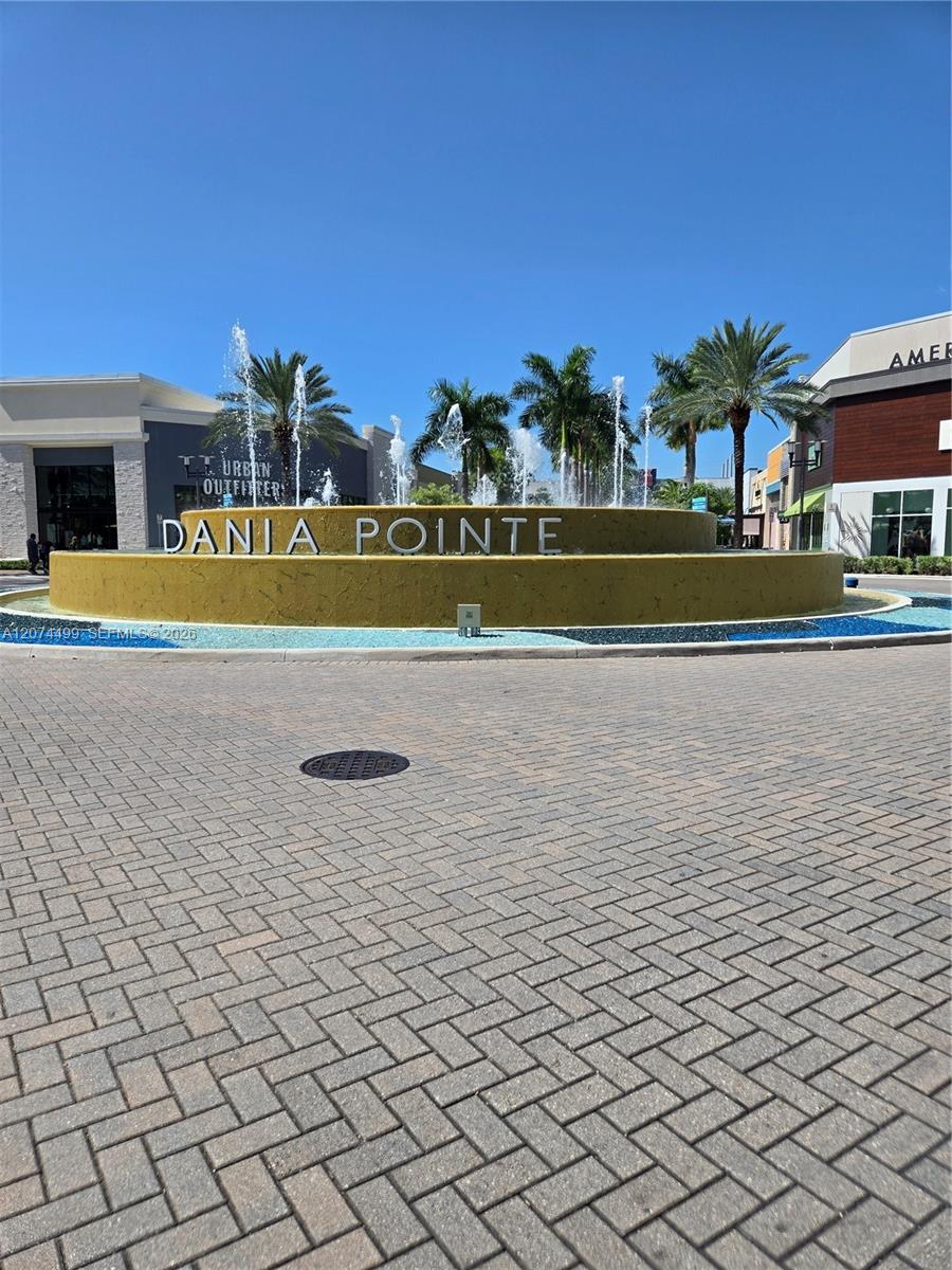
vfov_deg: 73.9
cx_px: 476
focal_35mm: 23
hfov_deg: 58.9
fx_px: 843
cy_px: 635
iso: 32
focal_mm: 5.4
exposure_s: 1/2921
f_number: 1.8
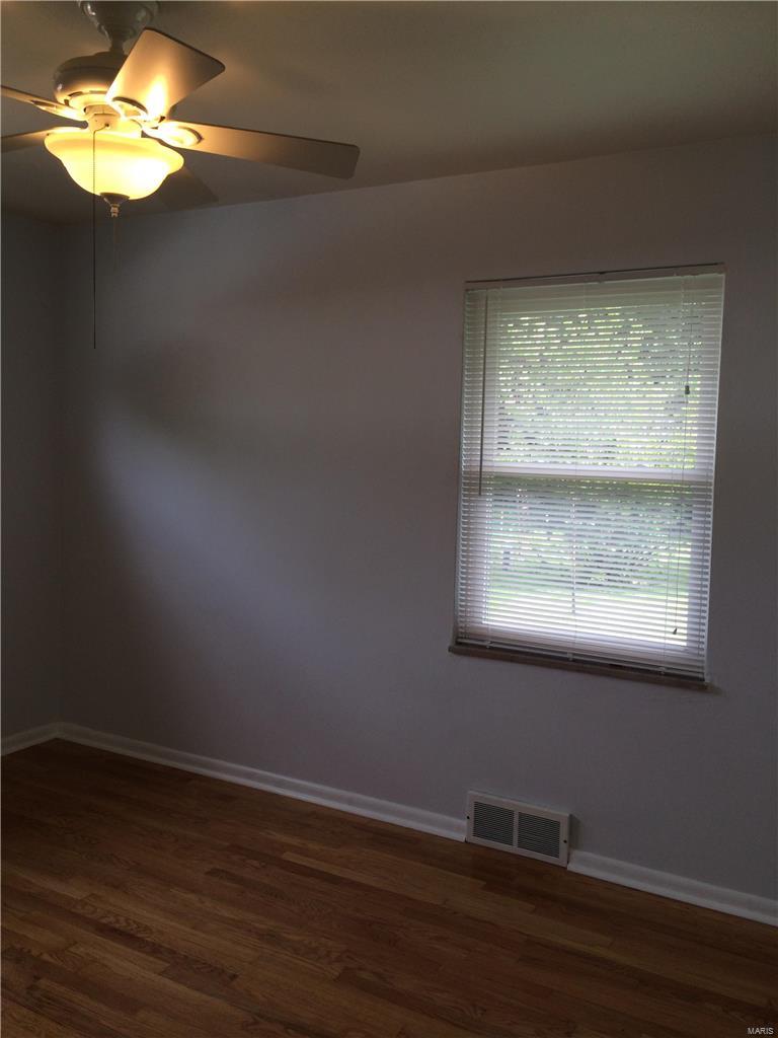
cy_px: 519
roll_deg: -3.0
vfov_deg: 61.7
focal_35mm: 29
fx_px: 869
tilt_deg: -5.6
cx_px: 389
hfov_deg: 48.2
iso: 50
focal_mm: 4.15
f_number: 2.2
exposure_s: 1/120
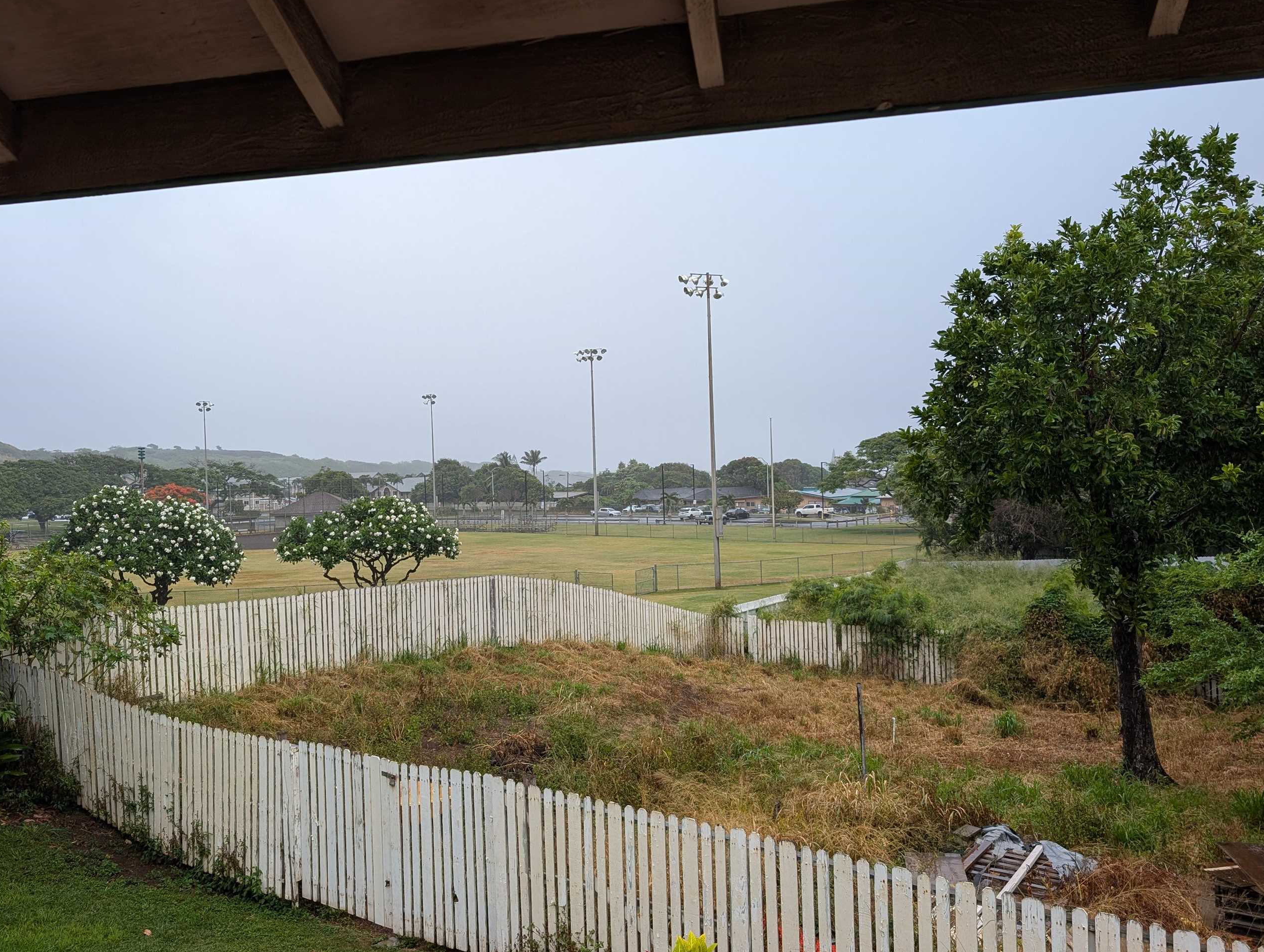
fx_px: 1061
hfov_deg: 61.2
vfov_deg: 48.3
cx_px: 528
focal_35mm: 29
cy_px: 466
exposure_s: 1/490
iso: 22
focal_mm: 6.9
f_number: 1.68
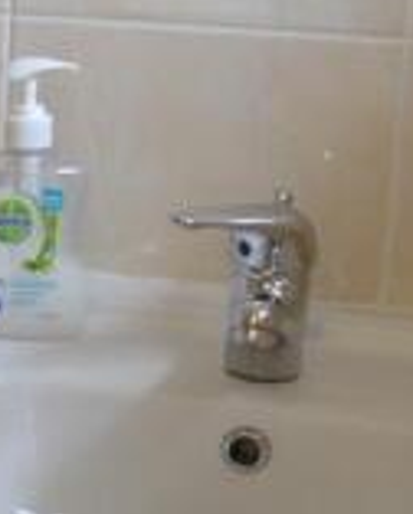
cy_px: 417
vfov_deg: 13.6
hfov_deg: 10.3
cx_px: -333
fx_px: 2150
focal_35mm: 141
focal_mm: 24
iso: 400
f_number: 5
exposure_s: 1/100
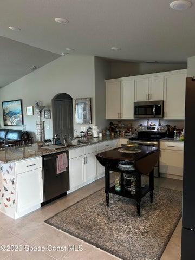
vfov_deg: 67.3
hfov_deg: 53.1
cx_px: 98
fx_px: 195
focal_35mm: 26
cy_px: 130
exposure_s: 1/60
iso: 320
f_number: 1.5
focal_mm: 5.7
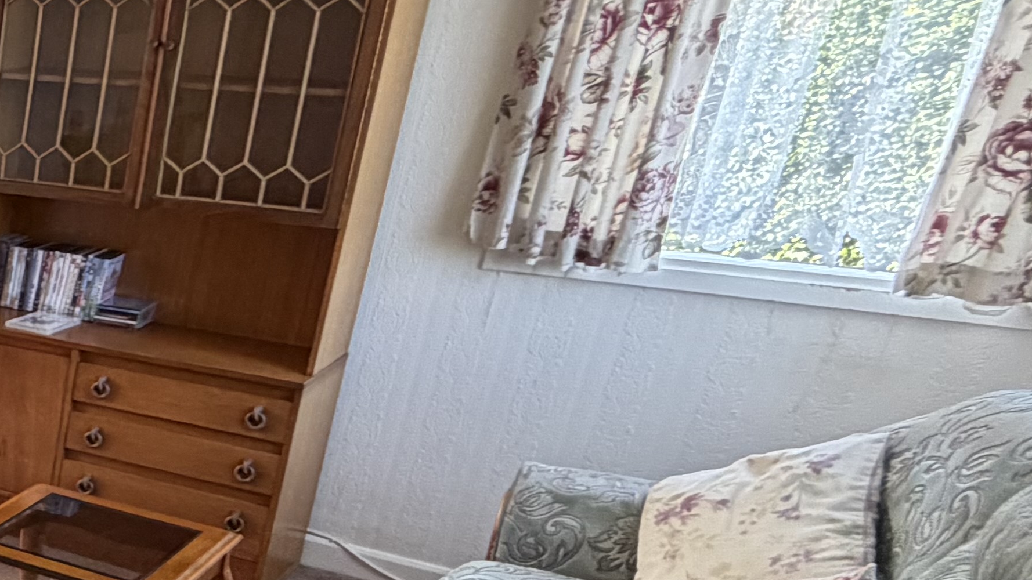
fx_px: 1341
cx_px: -424
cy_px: 517
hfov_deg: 29.8
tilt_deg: -21.7
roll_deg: +0.5
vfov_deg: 23.8
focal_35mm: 49
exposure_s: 1/121
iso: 320
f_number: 2.2
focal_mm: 2.22
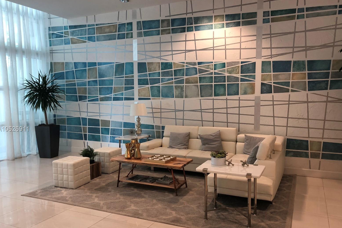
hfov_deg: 61.9
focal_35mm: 30
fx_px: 285
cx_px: 172
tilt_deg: -6.8
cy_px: 129
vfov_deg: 43.5
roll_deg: +0.5
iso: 40
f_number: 1.8
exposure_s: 1/17
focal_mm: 3.99
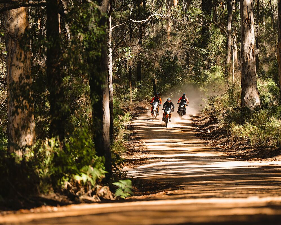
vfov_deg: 6.8
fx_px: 1879
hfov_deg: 8.6
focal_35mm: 226
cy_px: 112
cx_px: 160
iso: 250
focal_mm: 200
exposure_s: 1/1250
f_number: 2.8
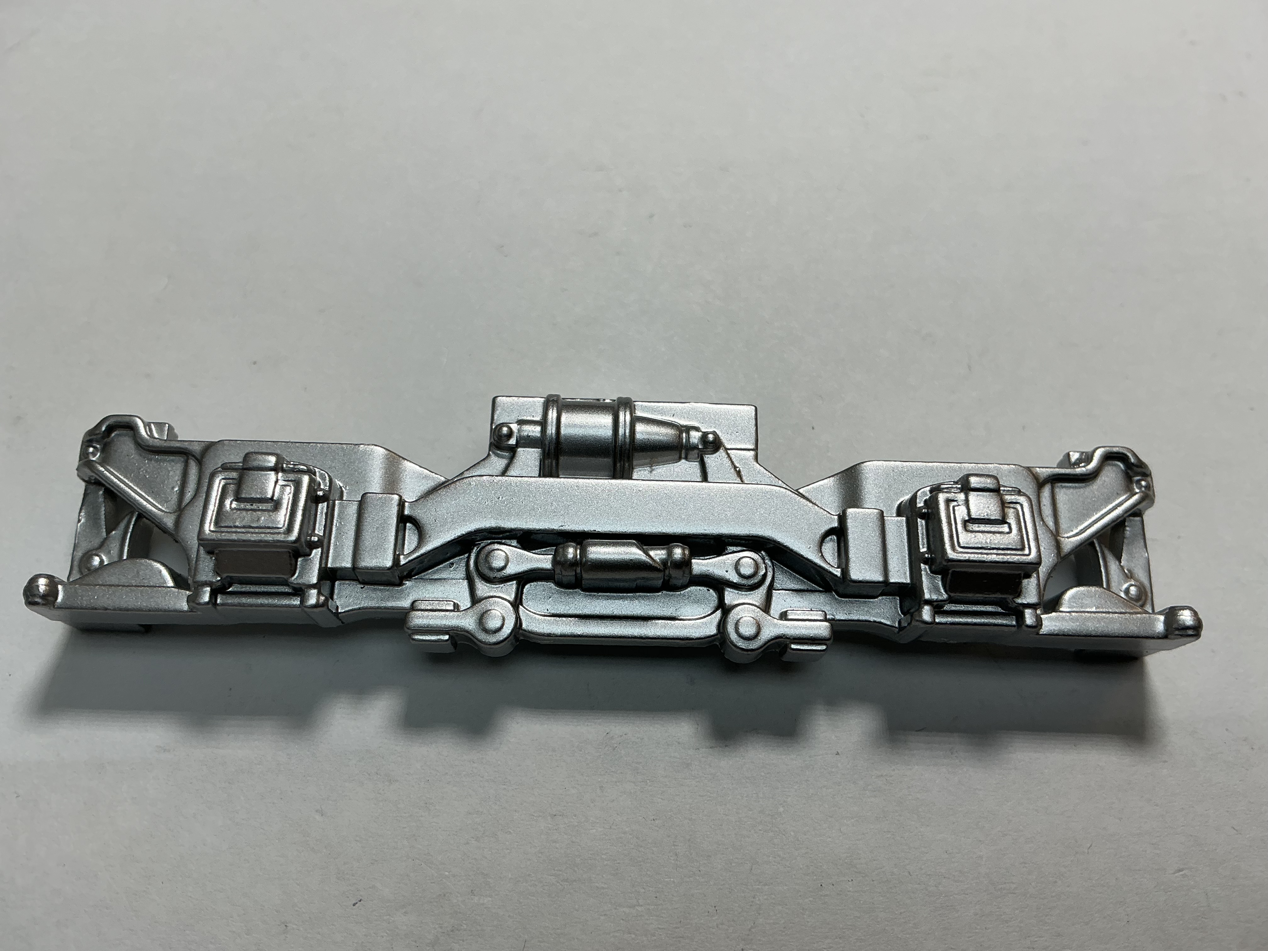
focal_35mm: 29
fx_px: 1062
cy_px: 476
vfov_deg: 48.2
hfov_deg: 61.7
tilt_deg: -61.7
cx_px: 634
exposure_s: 1/248
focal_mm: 3
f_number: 1.8
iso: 25
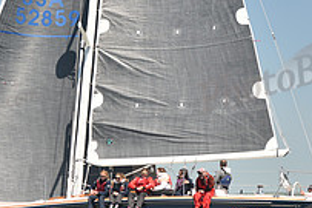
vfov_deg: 6.8
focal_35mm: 200
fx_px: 1732
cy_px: 175
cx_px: 120
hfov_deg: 10.3
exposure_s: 1/800
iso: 250
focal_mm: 70
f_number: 4
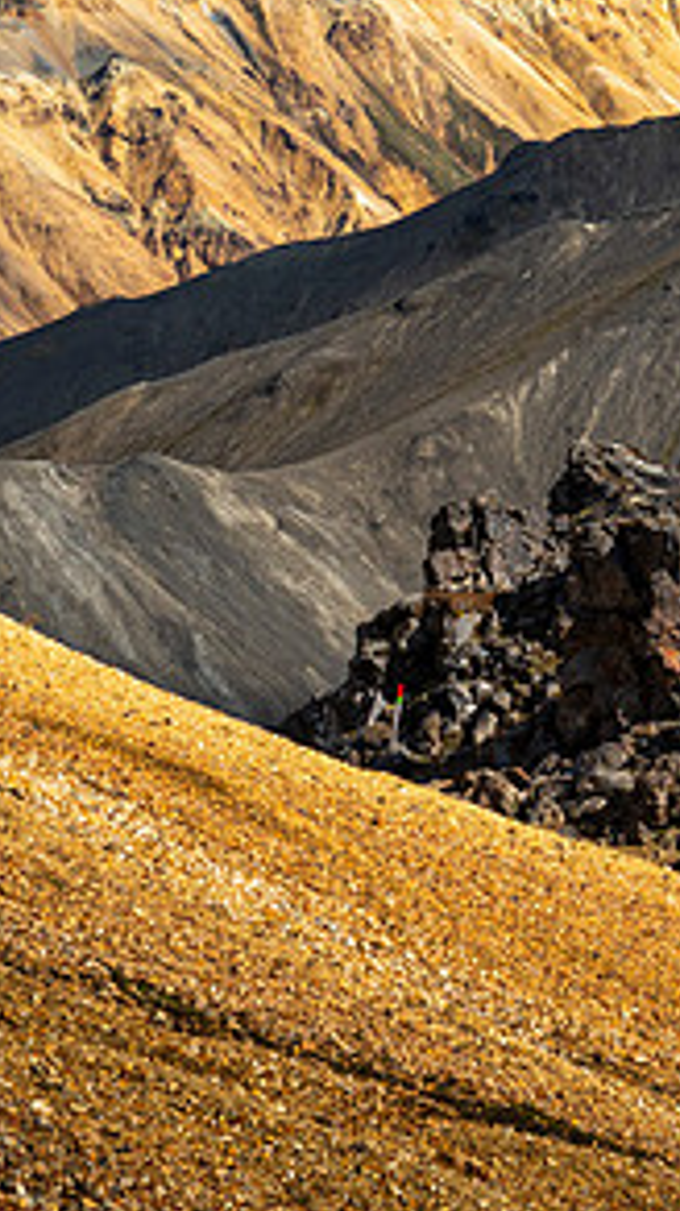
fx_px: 7317
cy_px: -18
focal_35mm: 228
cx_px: 1227
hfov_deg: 5.2
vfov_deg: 9.4
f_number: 6.3
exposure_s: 1/500
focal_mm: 70
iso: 200
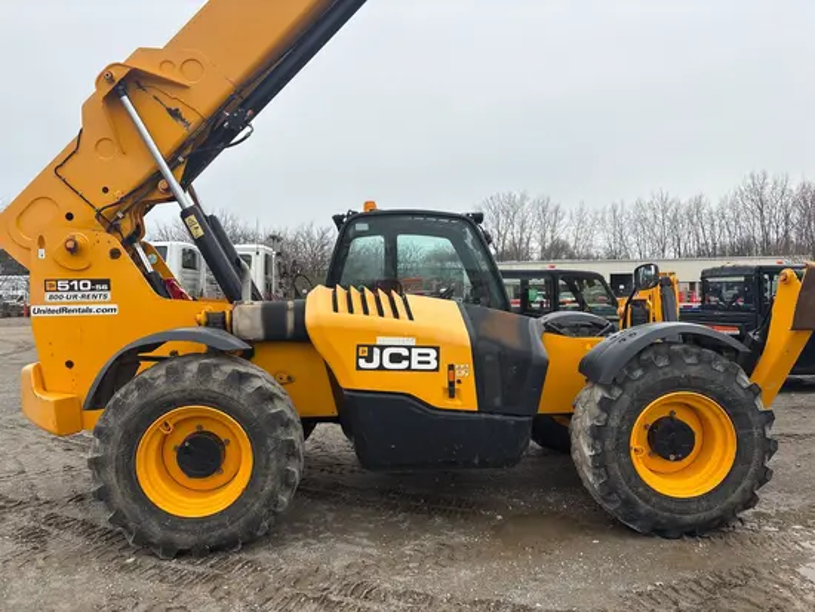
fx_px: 612
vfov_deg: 53.1
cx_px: 408
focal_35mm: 26
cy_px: 306
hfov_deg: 67.3
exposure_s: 1/1953
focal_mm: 5.96
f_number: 1.6
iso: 50
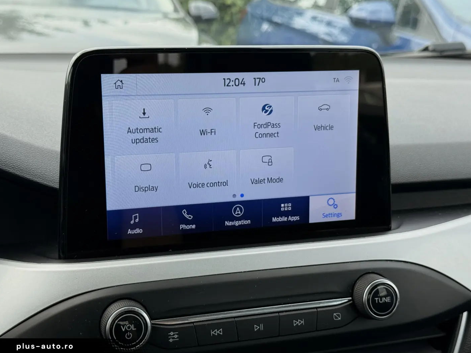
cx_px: 233
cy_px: 175
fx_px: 667
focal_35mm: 49
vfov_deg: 29.7
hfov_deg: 38.9
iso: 80
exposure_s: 1/885
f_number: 1.78
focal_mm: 6.76
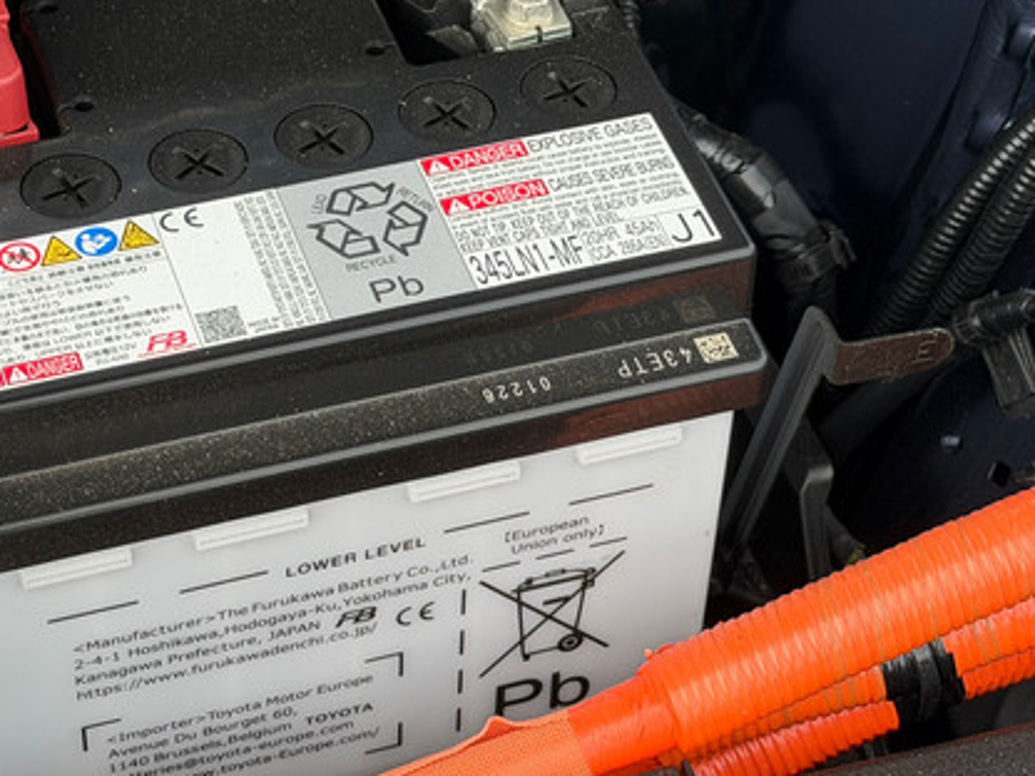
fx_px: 2900
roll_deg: +0.3
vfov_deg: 15.2
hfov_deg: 20.1
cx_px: 321
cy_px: 390
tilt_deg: -44.6
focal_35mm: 97
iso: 64
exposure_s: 1/545
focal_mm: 6.76
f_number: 1.78
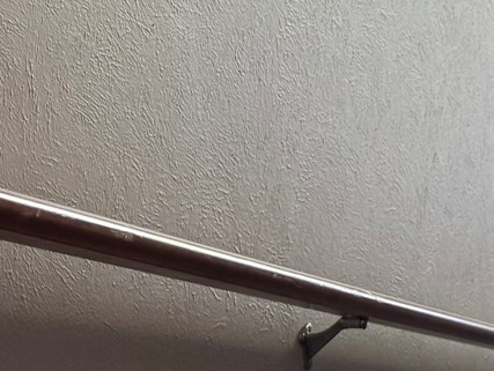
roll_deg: -1.6
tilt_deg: -19.6
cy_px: -89
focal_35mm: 115
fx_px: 1643
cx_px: 1028
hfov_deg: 14.0
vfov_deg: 12.6
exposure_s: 1/120
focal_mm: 6.76
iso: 200
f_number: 1.78
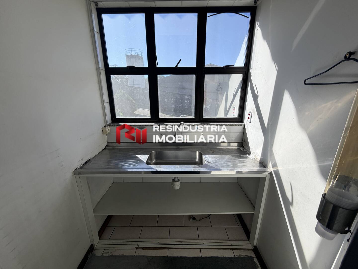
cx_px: 179
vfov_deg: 85.7
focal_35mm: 14
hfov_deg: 102.1
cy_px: 134
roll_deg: +1.3
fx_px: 145
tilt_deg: -15.6
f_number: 2.2
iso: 50
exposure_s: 1/121
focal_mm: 2.22
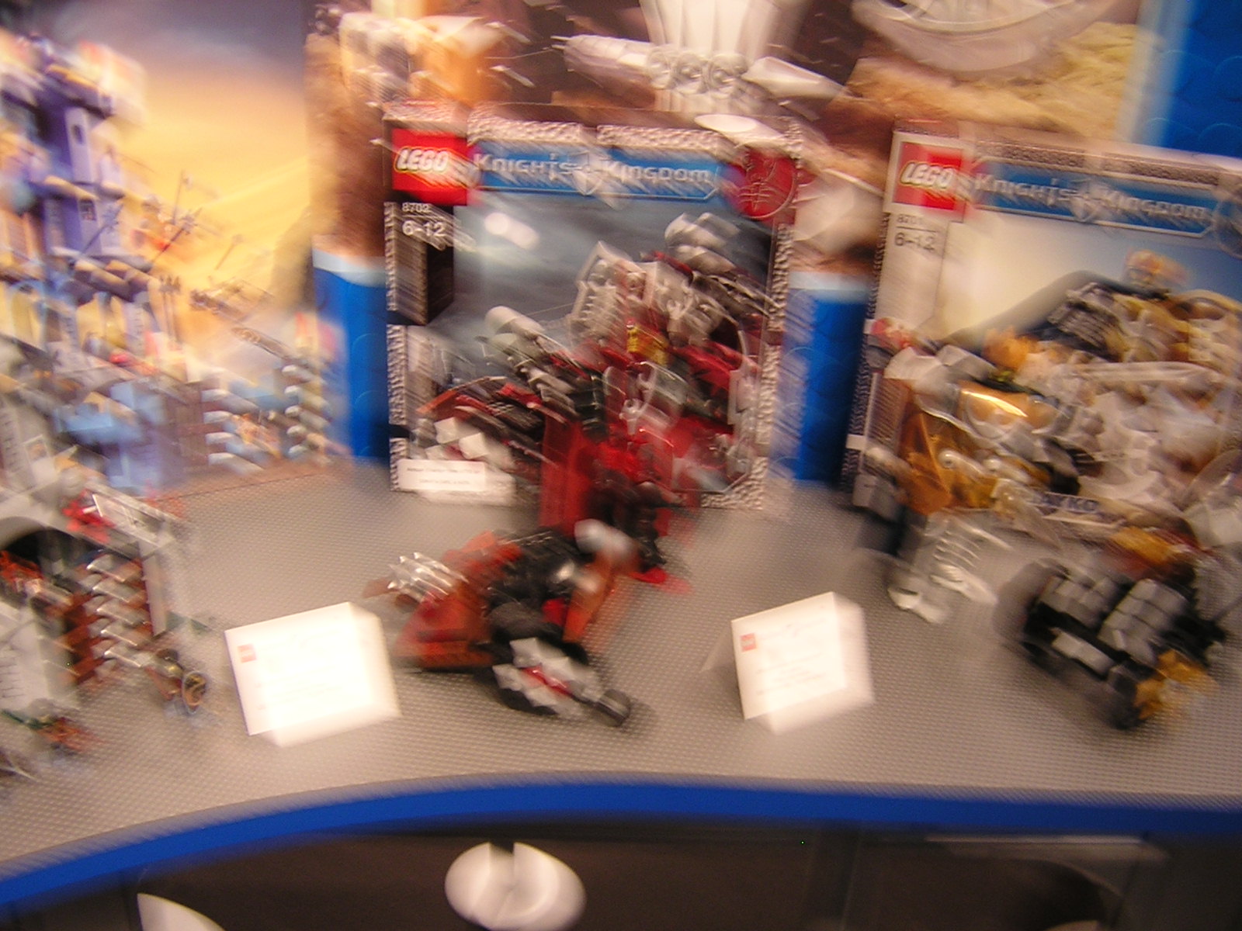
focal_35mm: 36
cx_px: 621
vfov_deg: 39.7
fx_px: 1292
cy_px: 466
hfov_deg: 51.4
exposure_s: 1/3.4
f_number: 2.6
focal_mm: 4.7
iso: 144
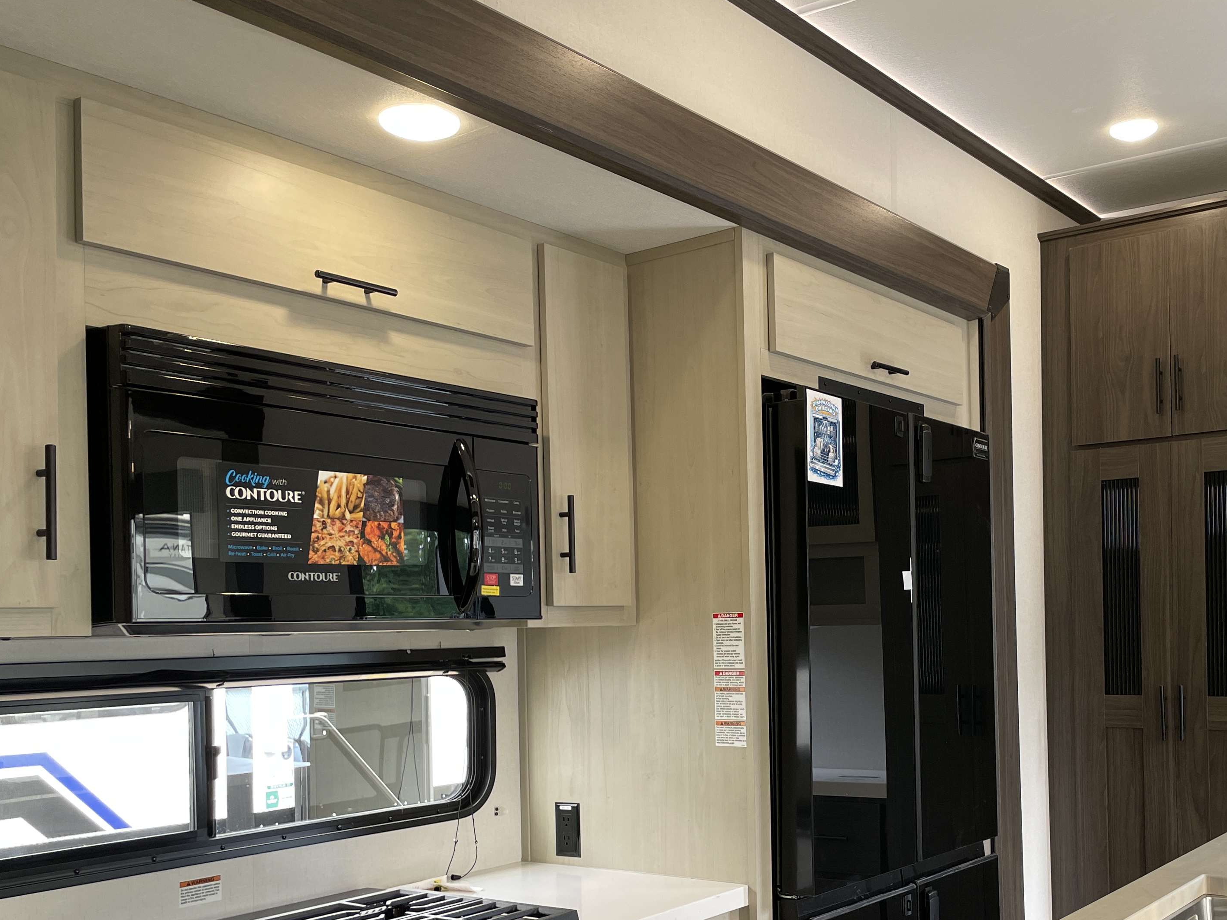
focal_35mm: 37
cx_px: 844
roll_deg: +1.3
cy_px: 636
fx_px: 1312
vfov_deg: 38.1
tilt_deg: -1.6
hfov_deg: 49.0
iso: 100
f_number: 1.6
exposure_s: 1/121
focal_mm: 4.2
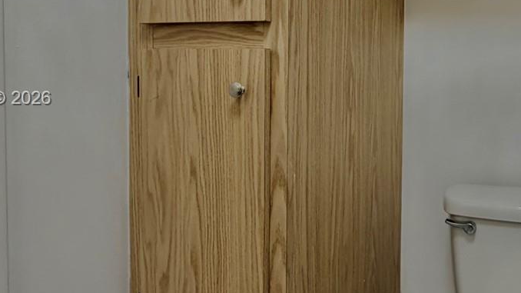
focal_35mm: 36
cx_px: 426
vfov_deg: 32.6
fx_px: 497
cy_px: 99
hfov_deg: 51.4
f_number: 2.2
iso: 125
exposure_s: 1/120
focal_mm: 2.22
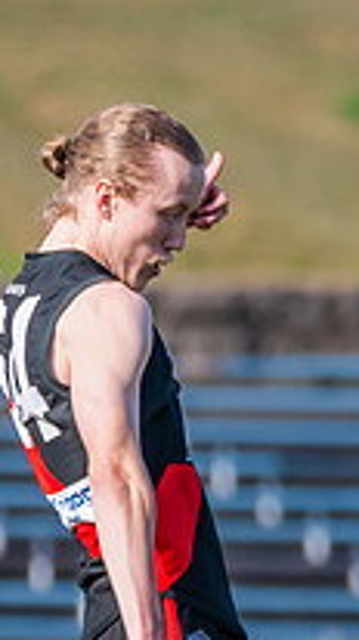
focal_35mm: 1753
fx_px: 29751
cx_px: 353
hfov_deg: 0.7
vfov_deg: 1.2
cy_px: 429
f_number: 6.3
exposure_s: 1/1600
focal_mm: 350
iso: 500
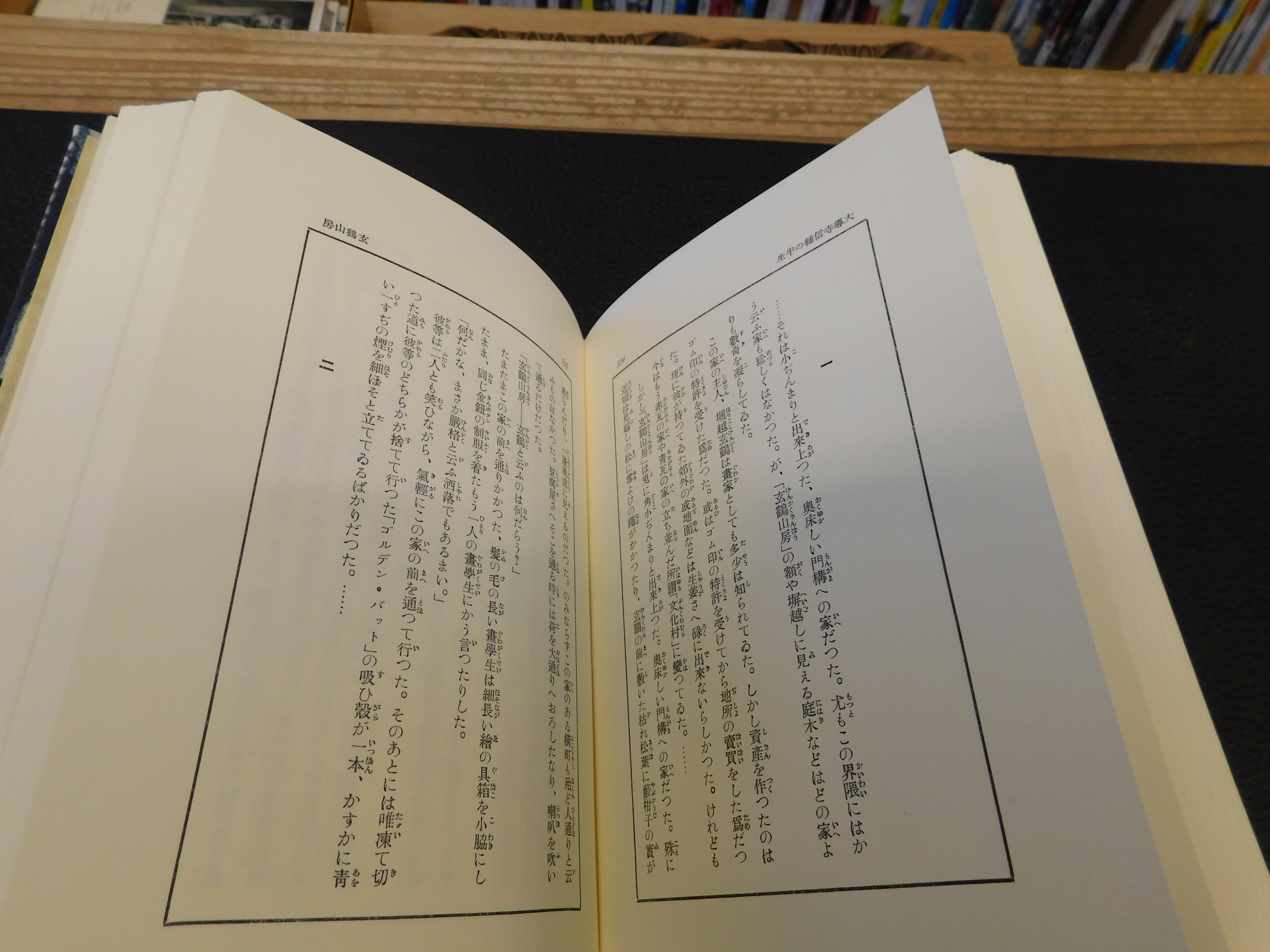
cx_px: 635
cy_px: 476
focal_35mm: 23
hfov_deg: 73.9
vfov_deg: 58.9
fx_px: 844
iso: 125
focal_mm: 4
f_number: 3
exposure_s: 1/50
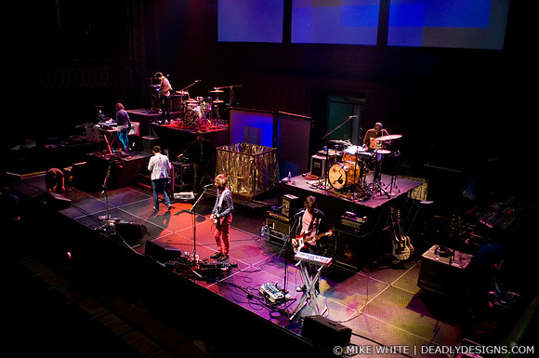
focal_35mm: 30
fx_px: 449
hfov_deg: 62.0
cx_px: 270
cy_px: 179
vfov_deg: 43.5
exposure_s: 1/400
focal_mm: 20
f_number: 2.8
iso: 640
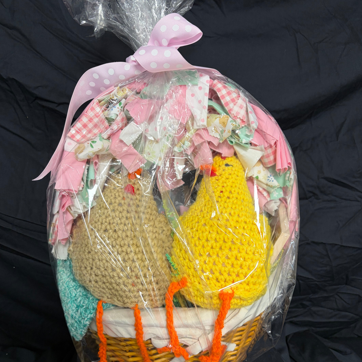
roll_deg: -1.7
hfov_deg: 52.5
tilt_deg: -18.8
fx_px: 367
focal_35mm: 31
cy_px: 199
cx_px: 181
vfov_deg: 52.4
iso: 125
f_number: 1.6
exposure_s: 1/60
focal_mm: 5.96
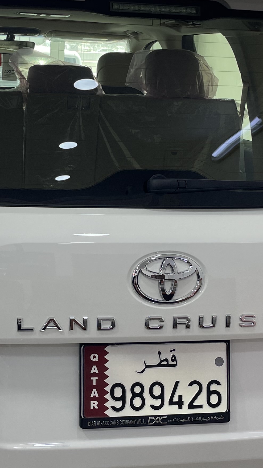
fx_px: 806
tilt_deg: -15.1
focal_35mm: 65
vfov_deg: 32.3
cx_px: 85
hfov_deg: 18.5
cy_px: 261
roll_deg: -2.3
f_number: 1.6
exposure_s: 1/113
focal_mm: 4.2
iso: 32
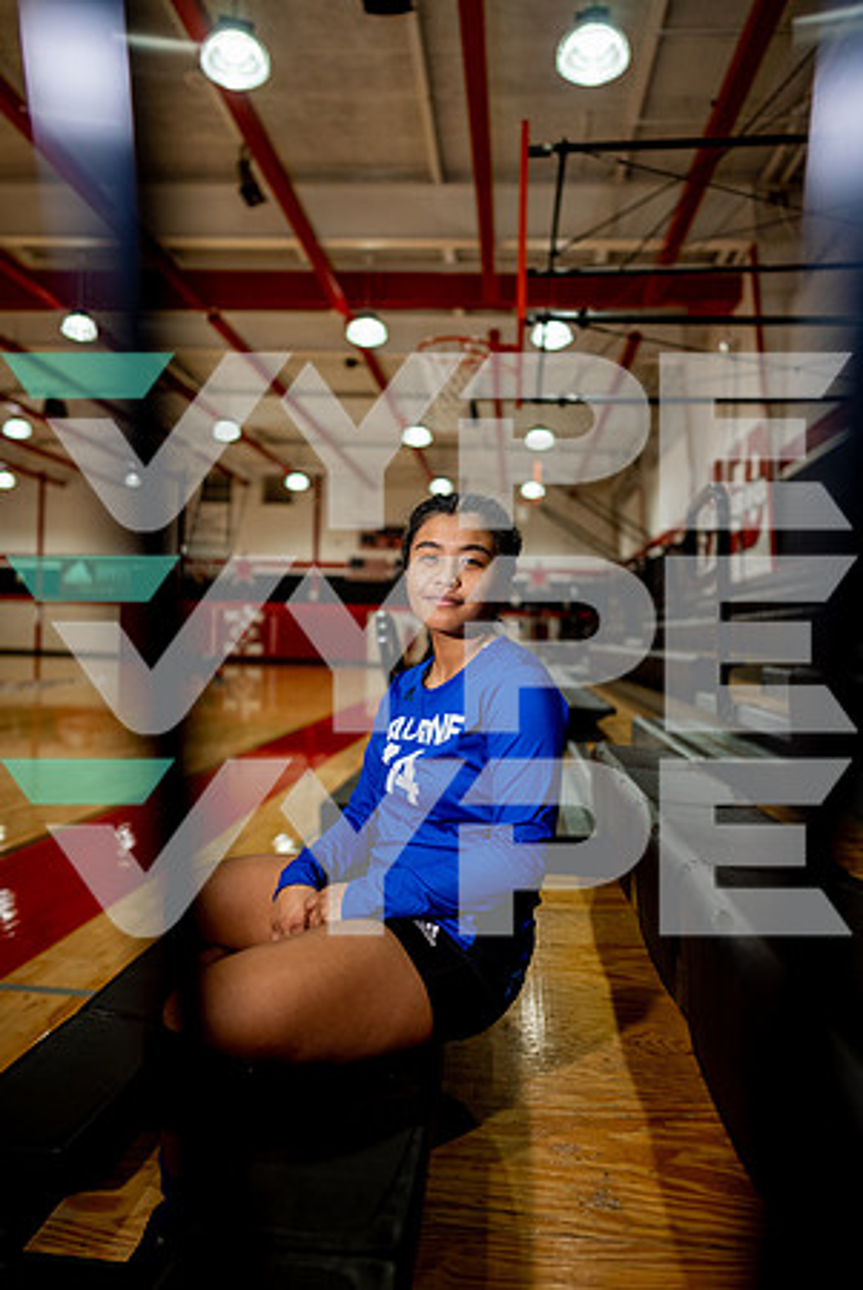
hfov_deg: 53.2
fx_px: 861
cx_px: 432
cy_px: 645
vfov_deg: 73.7
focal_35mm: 24
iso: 200
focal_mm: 24
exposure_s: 1/800
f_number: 1.4
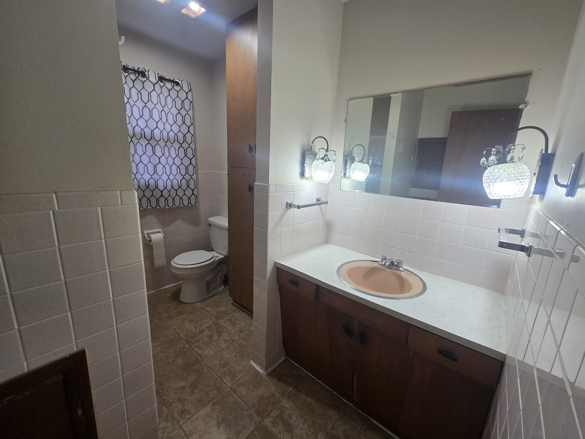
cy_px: 220
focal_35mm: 13
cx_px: 292
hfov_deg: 106.2
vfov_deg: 89.9
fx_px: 220
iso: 80
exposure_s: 1/60
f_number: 2.2
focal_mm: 2.2
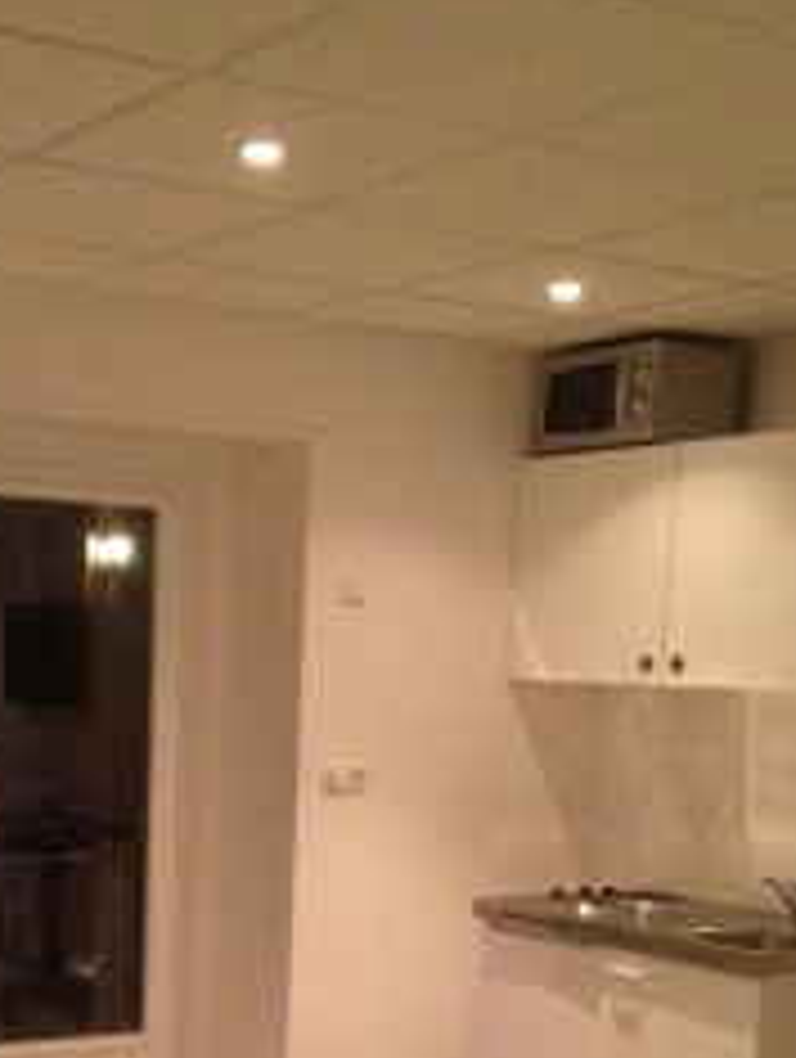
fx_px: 2049
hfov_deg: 21.8
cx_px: 189
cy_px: 918
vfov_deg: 28.0
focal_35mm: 67
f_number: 2.4
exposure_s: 1/17
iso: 640
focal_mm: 4.28
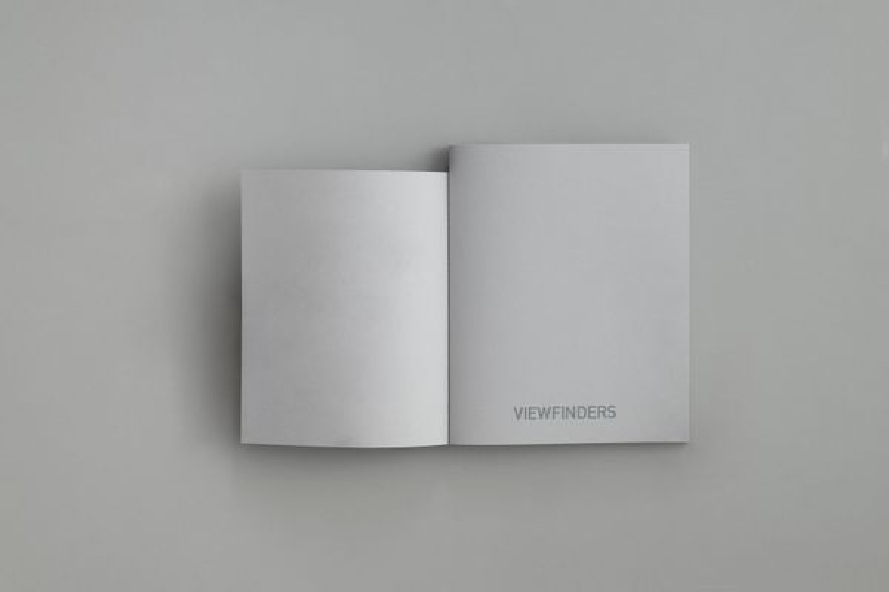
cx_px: 444
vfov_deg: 19.5
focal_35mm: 70
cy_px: 296
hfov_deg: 28.8
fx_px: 1728
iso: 64
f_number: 11
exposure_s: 1/2.5
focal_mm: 70
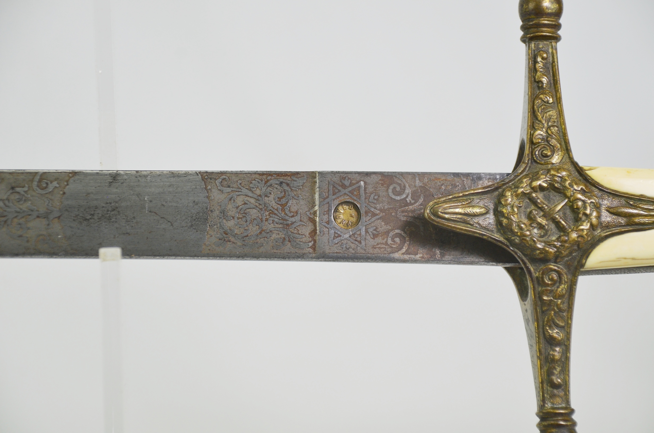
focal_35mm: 120
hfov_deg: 17.1
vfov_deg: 11.4
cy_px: 216
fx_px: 2175
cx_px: 327
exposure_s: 1/320
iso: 400
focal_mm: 80
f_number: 5.6
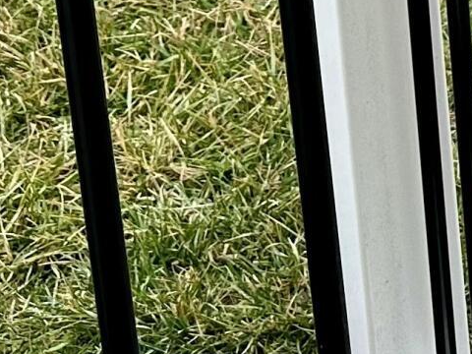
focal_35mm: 150
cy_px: -684
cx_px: 1079
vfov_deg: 8.4
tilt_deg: -9.6
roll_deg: +3.1
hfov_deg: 11.3
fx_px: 2045
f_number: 1.78
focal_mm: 6.86
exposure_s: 1/952
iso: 80
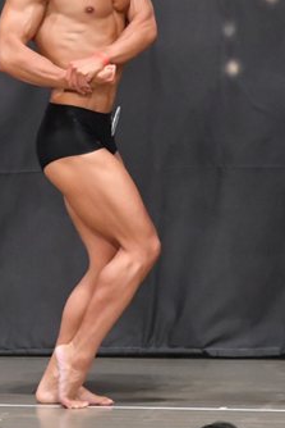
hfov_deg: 2.7
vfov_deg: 4.1
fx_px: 5966
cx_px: -36
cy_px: 136
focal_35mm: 503
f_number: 5.6
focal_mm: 145
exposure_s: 1/400
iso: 6400
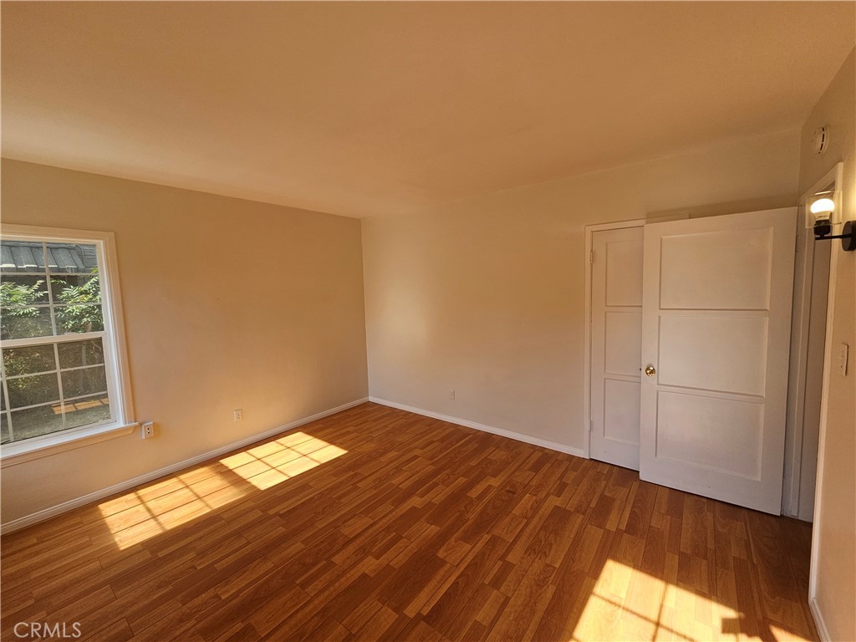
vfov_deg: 89.9
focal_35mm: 13
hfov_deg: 106.2
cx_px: 428
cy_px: 321
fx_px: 321
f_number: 2.2
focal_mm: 2.2
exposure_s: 1/414
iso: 50
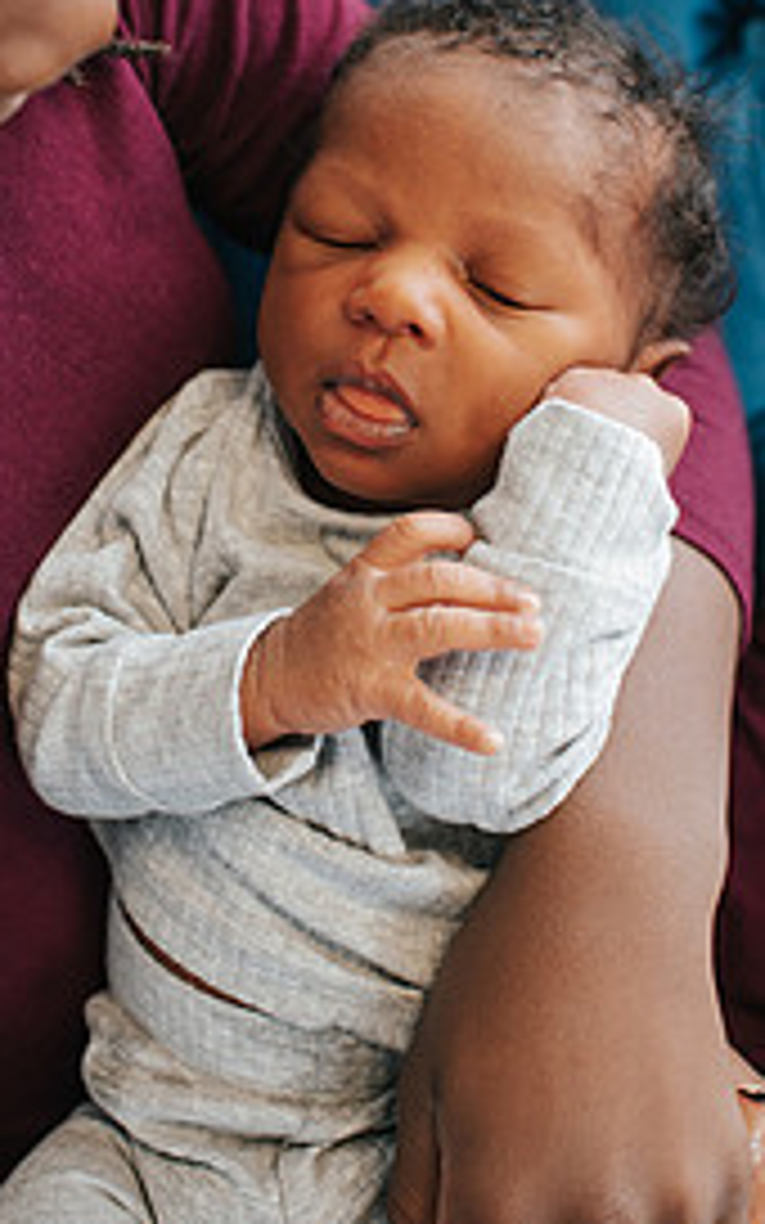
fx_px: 1968
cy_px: 360
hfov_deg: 22.0
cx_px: 378
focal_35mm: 59
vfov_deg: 34.1
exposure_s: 1/250
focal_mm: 35
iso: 800
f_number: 3.2
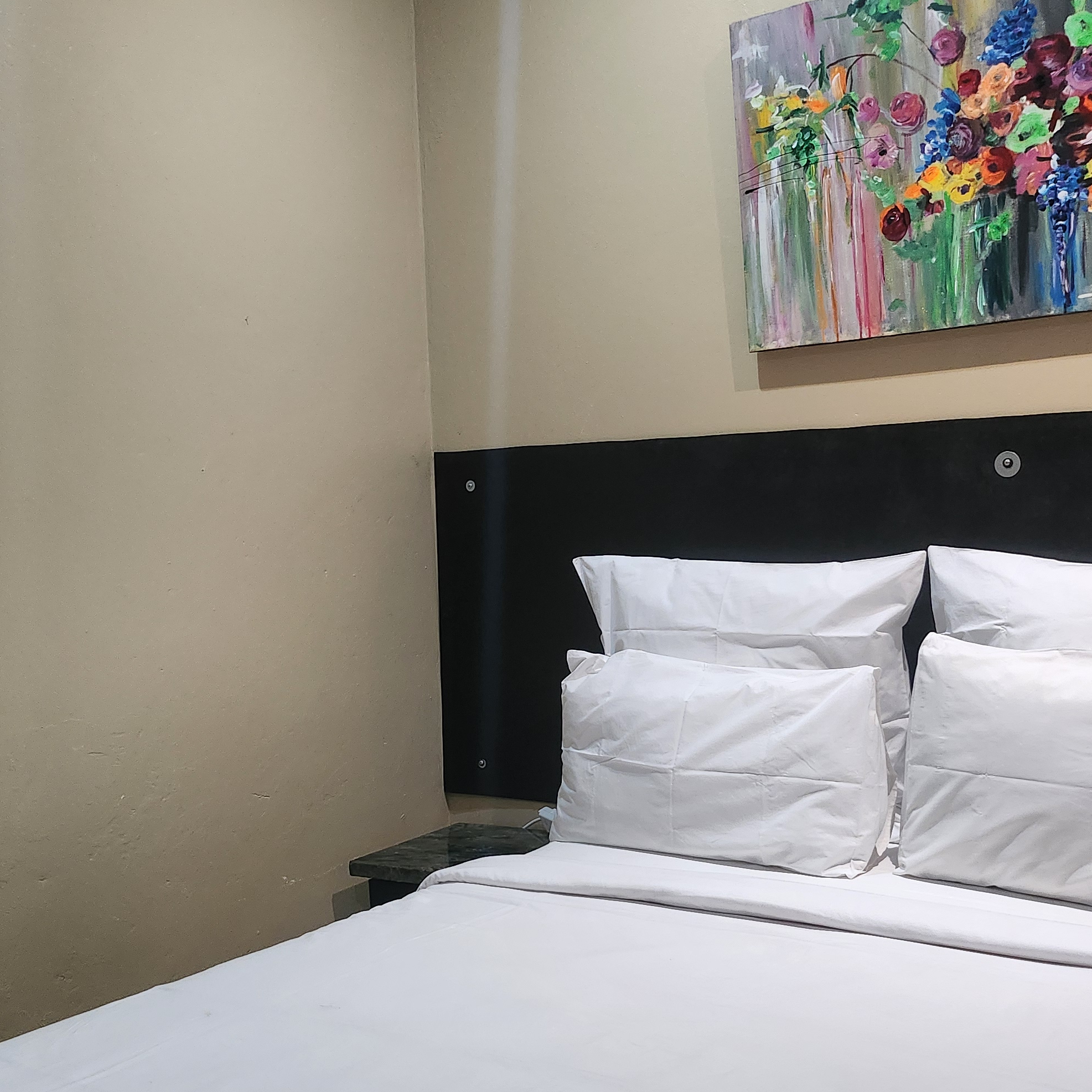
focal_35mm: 43
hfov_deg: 39.1
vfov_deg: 39.1
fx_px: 1535
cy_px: 607
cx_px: 476
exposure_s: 1/100
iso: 400
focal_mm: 5
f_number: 1.8
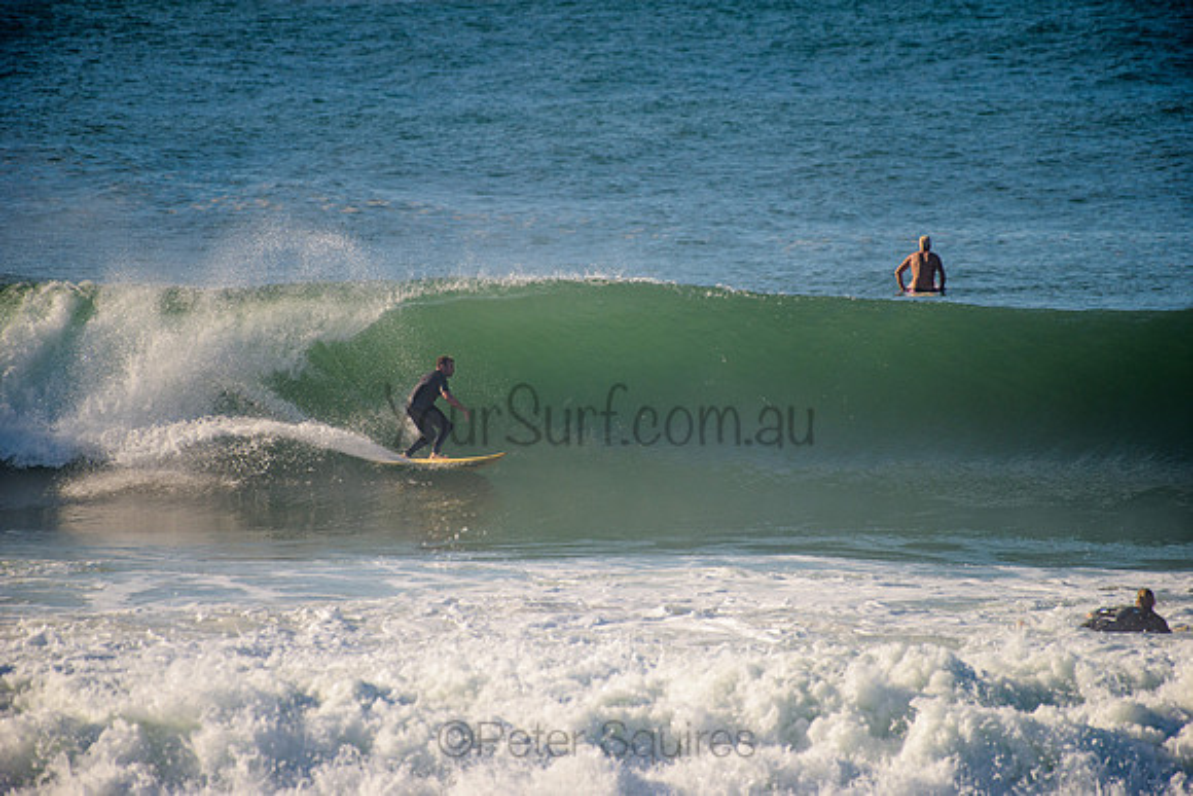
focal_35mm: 500
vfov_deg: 2.8
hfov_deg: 4.1
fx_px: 16573
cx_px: 596
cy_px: 398
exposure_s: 1/1600
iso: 140
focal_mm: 500
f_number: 5.6
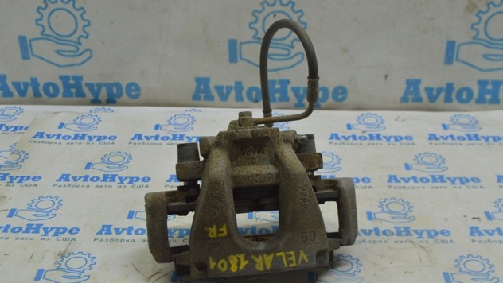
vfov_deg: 22.2
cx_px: 253
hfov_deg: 38.5
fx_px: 720
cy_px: 161
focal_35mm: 54
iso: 400
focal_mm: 34
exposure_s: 1/30
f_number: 7.1
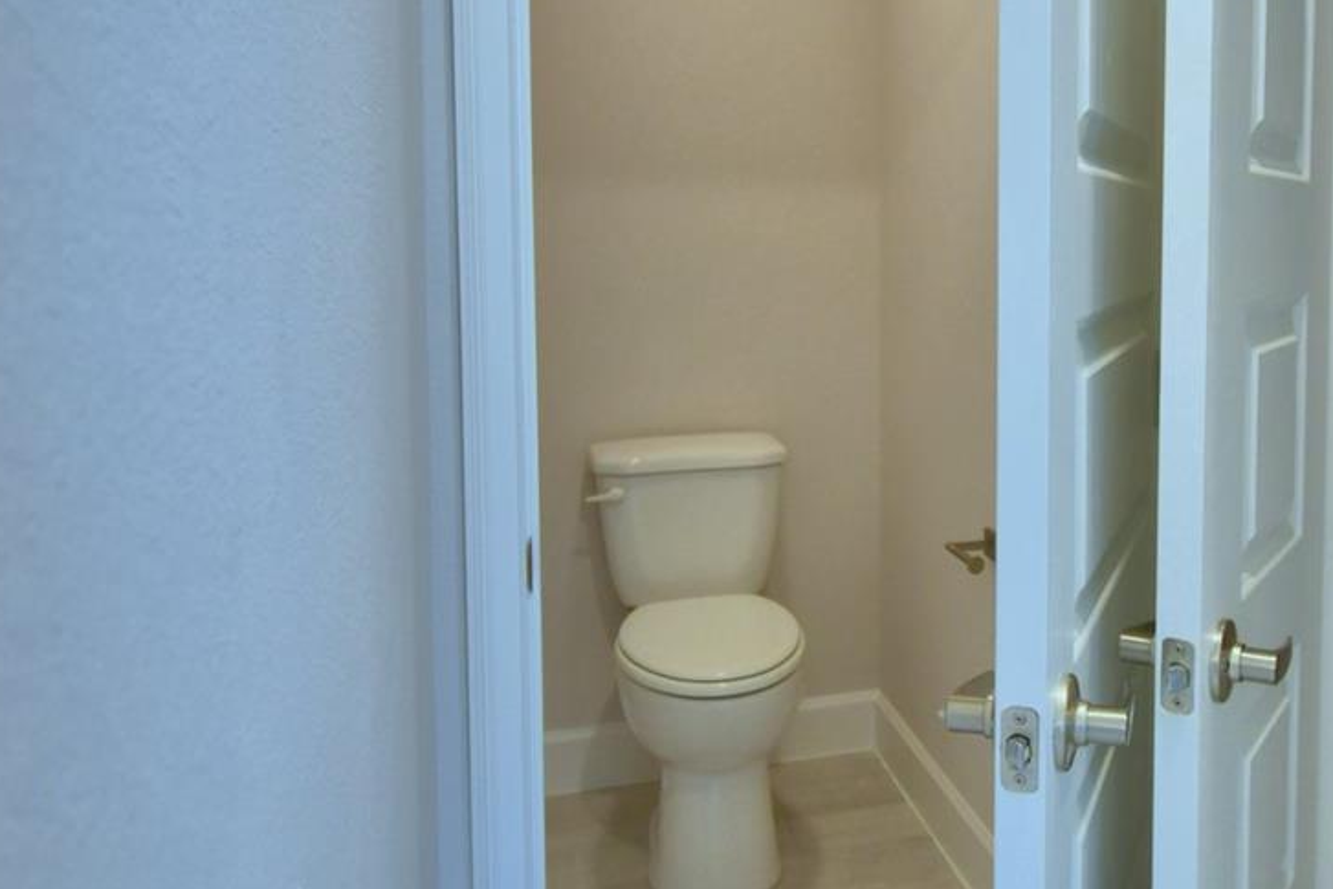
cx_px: 1001
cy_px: 315
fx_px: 1222
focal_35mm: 33
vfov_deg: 39.6
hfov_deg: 54.5
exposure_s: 1/60
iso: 400
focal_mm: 10
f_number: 4.5
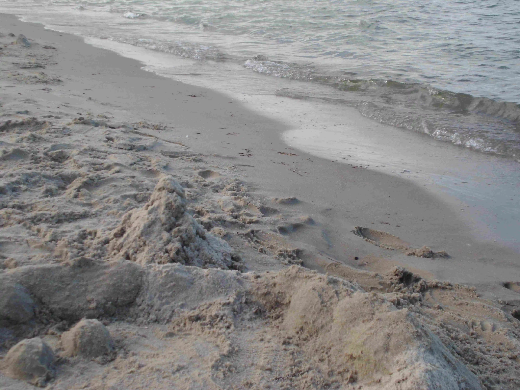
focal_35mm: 50
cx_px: 260
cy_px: 195
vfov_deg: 29.1
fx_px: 751
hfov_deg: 38.2
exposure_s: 1/200
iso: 100
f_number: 4.5
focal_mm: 9
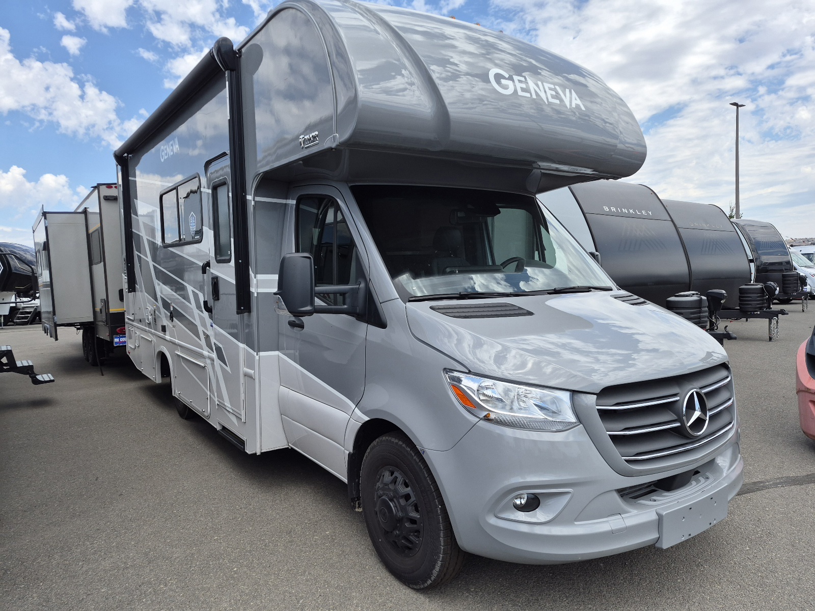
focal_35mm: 23
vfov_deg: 58.9
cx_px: 408
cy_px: 306
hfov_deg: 73.9
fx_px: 542
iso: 80
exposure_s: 1/5000
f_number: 1.8
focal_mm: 5.4
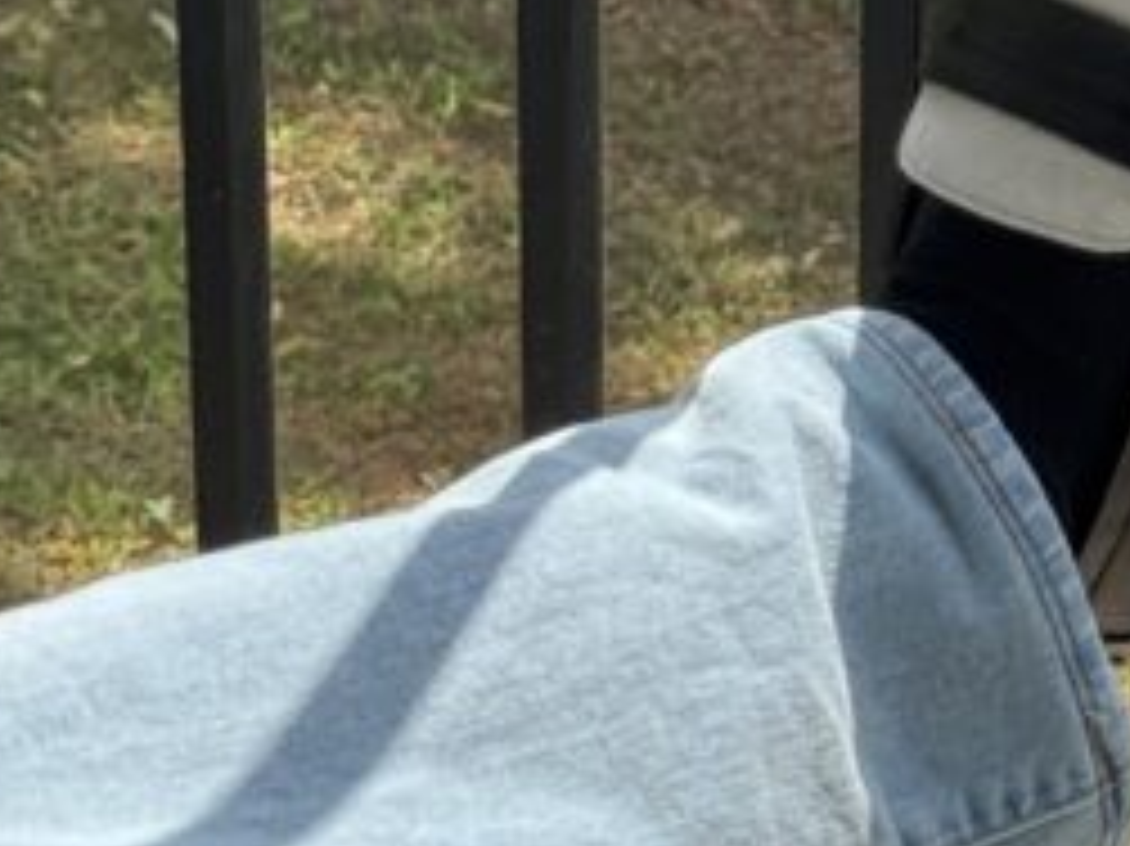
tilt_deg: -27.1
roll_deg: -6.3
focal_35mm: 196
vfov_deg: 7.6
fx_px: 6395
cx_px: 1585
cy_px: 212
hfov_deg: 9.9
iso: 64
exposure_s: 1/1818
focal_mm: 6.76
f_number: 1.78
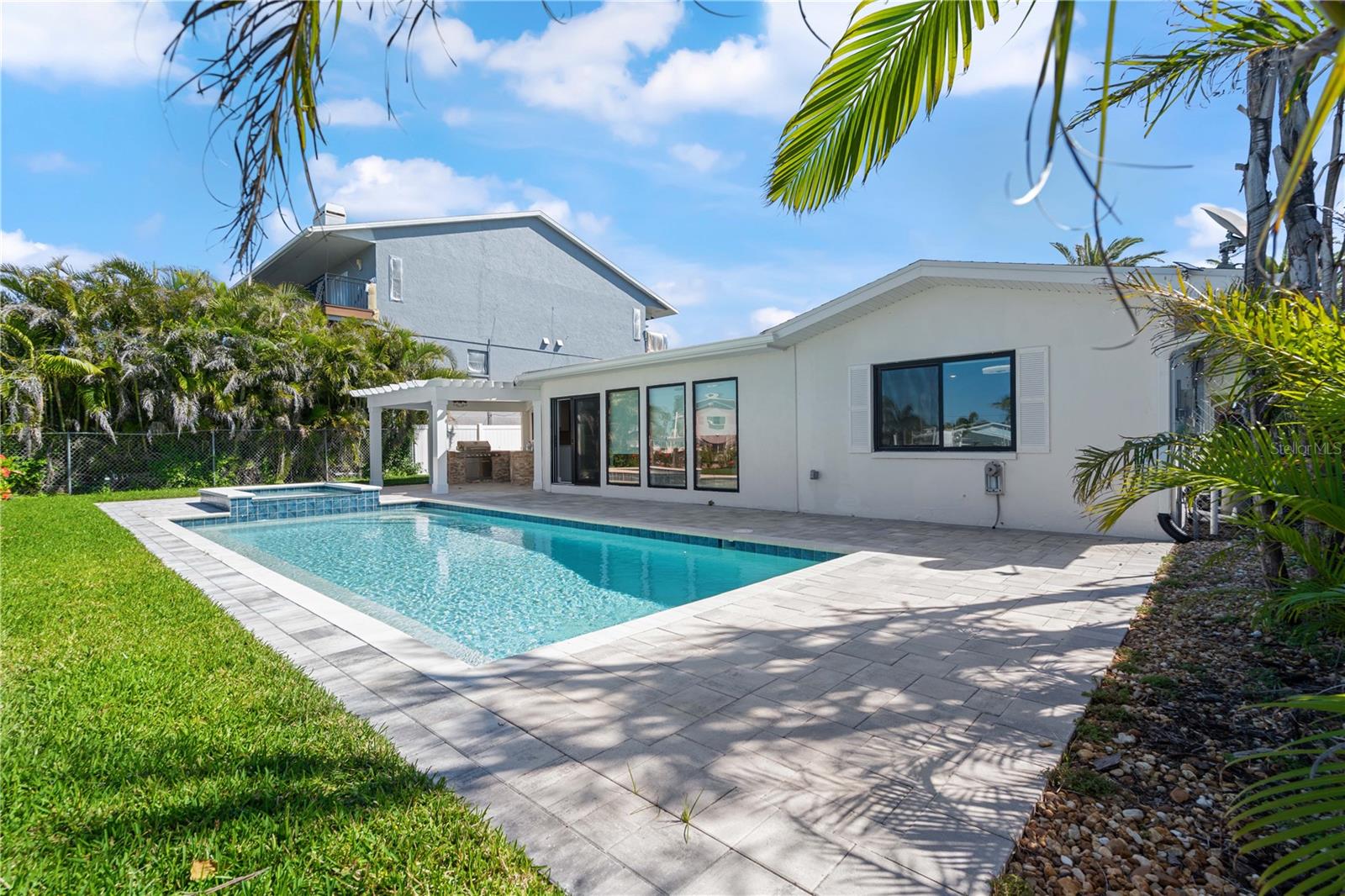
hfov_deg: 96.7
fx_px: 598
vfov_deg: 73.7
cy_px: 448
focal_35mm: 16
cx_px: 672
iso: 200
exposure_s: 1/160
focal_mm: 16
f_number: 8
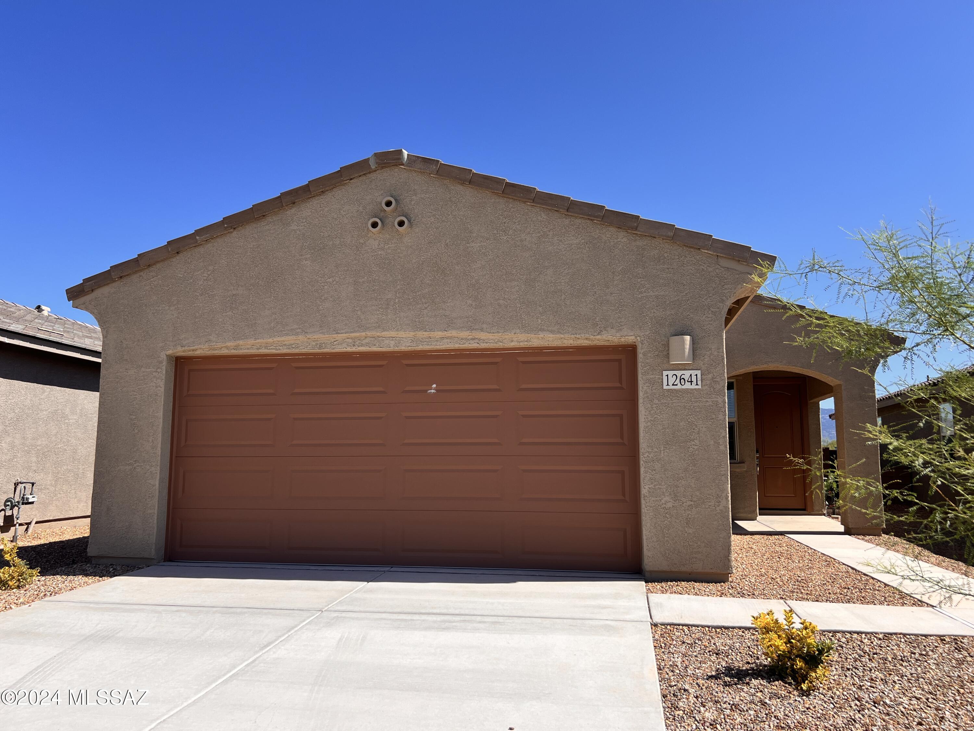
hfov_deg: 67.3
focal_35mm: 26
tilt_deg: +7.0
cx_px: 487
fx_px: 732
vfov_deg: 53.1
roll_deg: -0.6
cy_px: 366
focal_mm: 5.7
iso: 50
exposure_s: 1/3571
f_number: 1.5
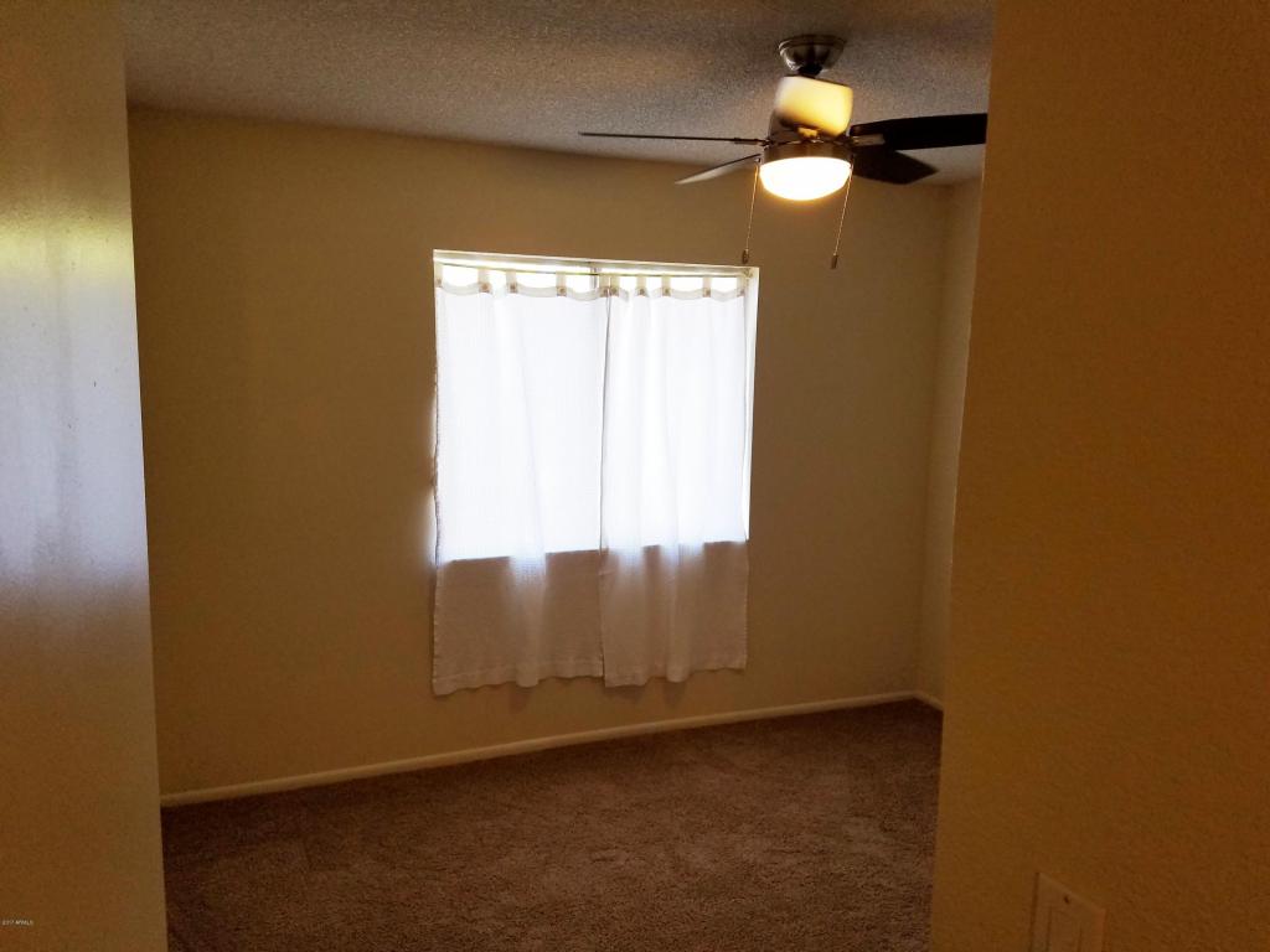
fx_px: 954
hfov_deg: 67.3
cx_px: 635
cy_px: 476
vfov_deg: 53.1
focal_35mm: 26
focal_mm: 4.2
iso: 100
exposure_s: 1/120
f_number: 1.7
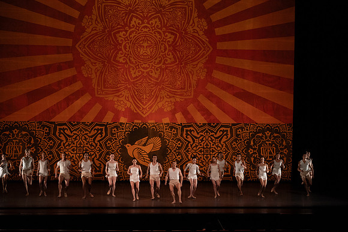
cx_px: 174
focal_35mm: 100
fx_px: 967
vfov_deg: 13.7
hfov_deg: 20.4
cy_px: 116
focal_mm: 100
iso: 6400
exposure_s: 1/400
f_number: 6.3
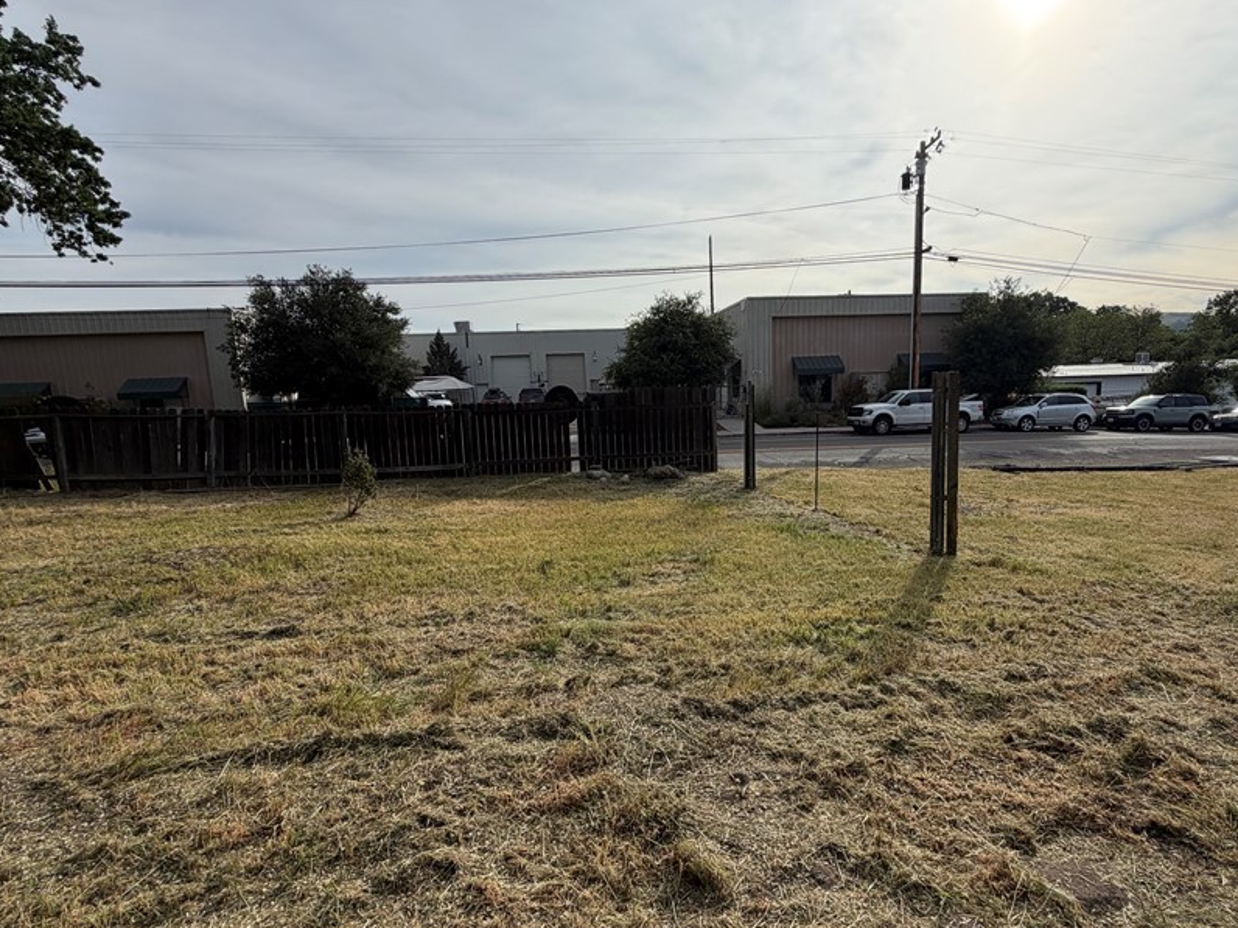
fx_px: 644
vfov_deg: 71.6
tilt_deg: -6.4
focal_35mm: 18
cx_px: 677
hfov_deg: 87.5
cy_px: 474
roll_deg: +3.5
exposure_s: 1/1464
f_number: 2.2
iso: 20
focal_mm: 2.22
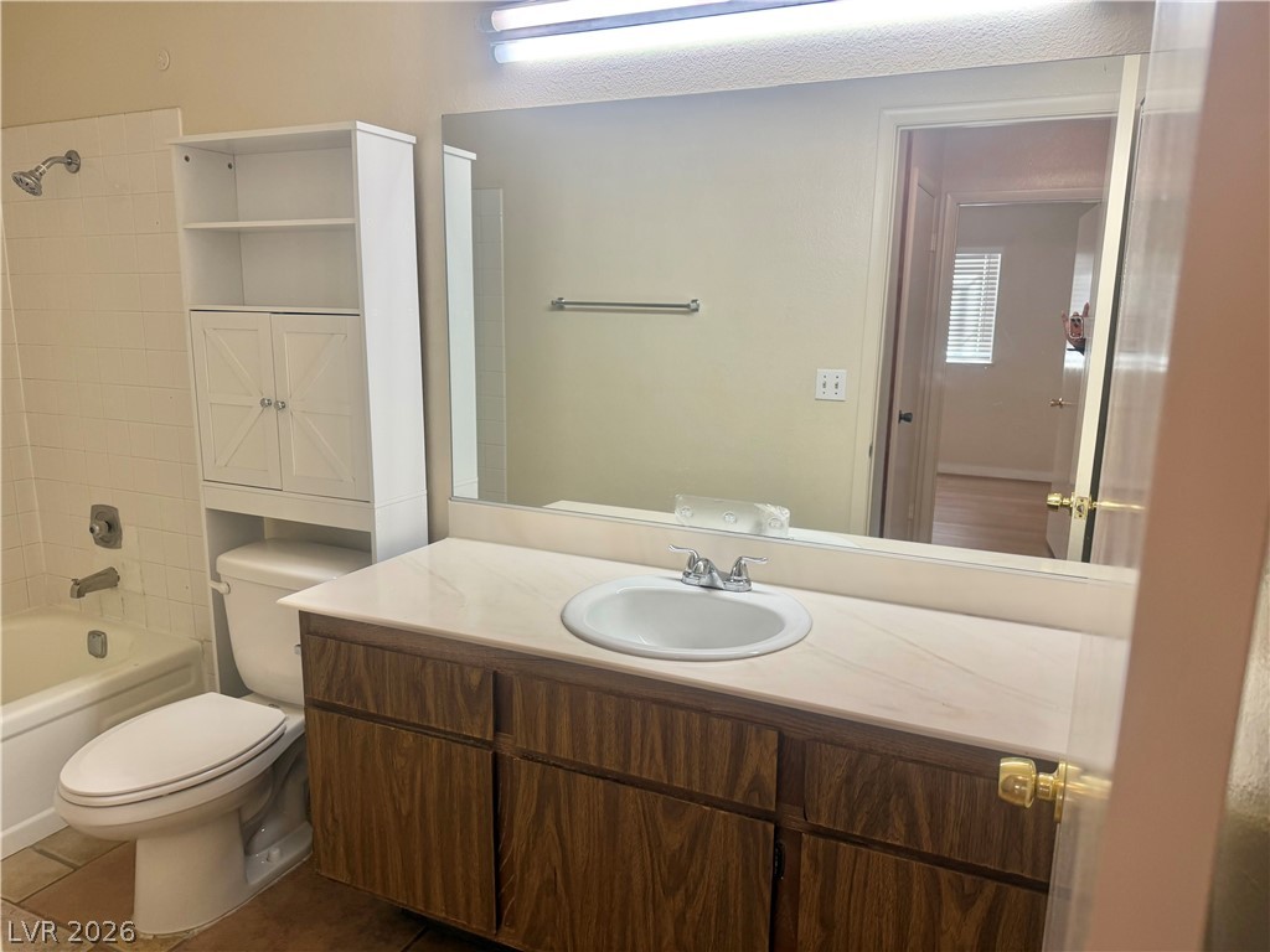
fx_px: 881
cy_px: 476
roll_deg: -0.3
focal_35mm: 24
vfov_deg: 56.8
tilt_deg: -11.2
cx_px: 635
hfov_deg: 71.6
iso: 100
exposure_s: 1/120
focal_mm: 6.76
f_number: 1.78
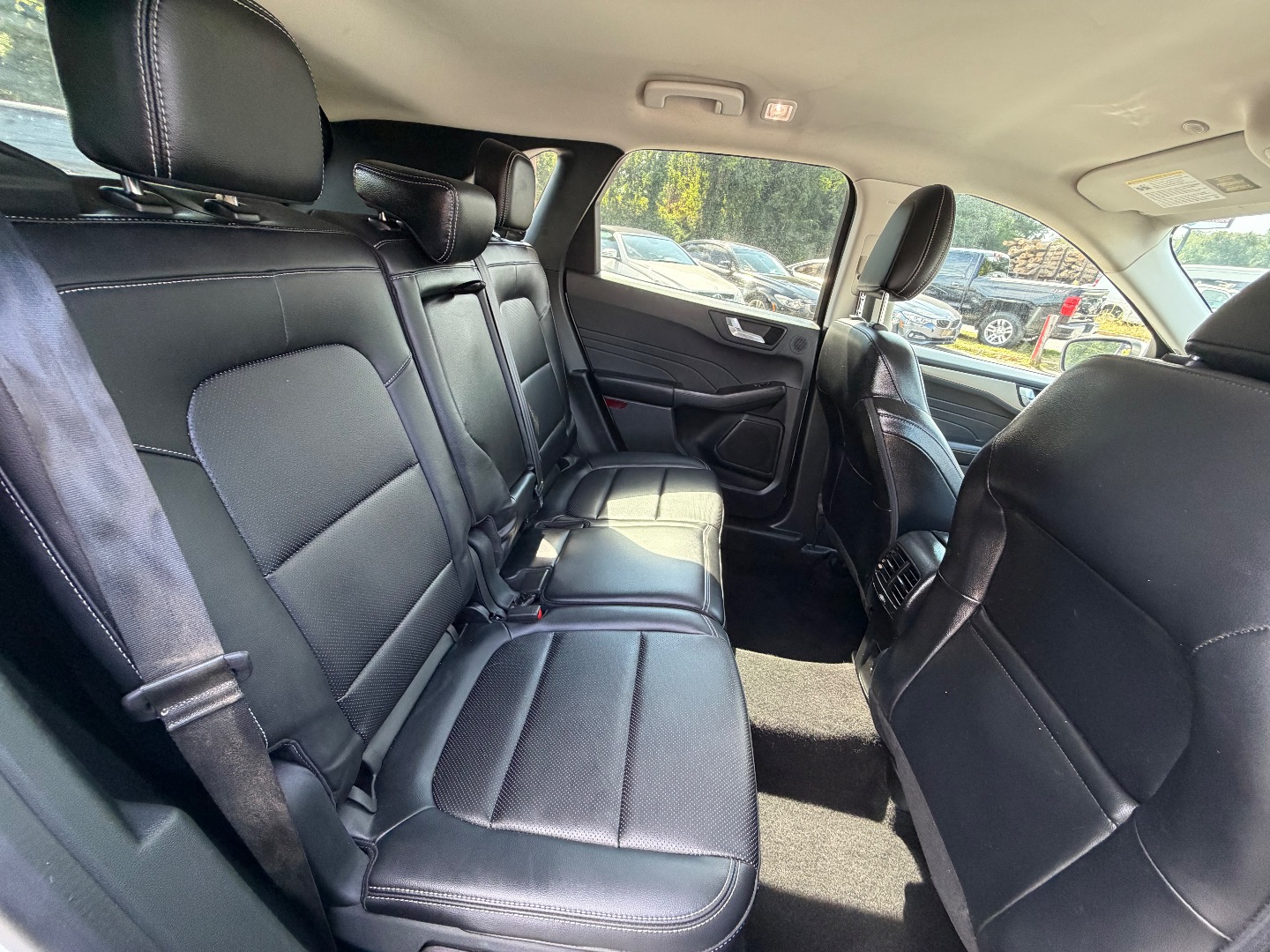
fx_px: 514
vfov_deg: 85.7
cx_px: 635
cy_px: 476
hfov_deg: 102.1
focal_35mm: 14
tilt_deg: -25.5
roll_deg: -4.6
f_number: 2.2
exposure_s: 1/121
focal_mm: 2.22
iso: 320
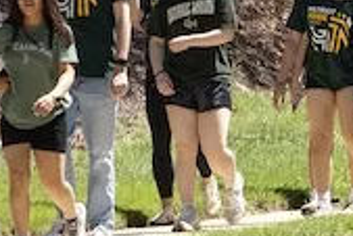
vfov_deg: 1.1
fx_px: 12473
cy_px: -501
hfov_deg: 1.6
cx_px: 721
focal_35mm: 1271
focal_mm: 179
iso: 250
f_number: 4.5
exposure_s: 1/1600
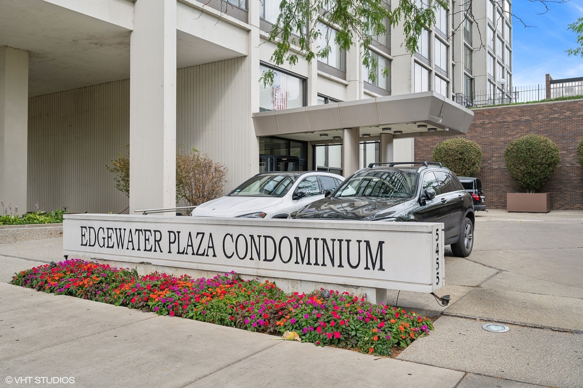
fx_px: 485
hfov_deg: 62.0
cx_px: 292
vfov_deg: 43.5
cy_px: 194
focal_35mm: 30
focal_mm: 30
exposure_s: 1/60
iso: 200
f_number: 9.5
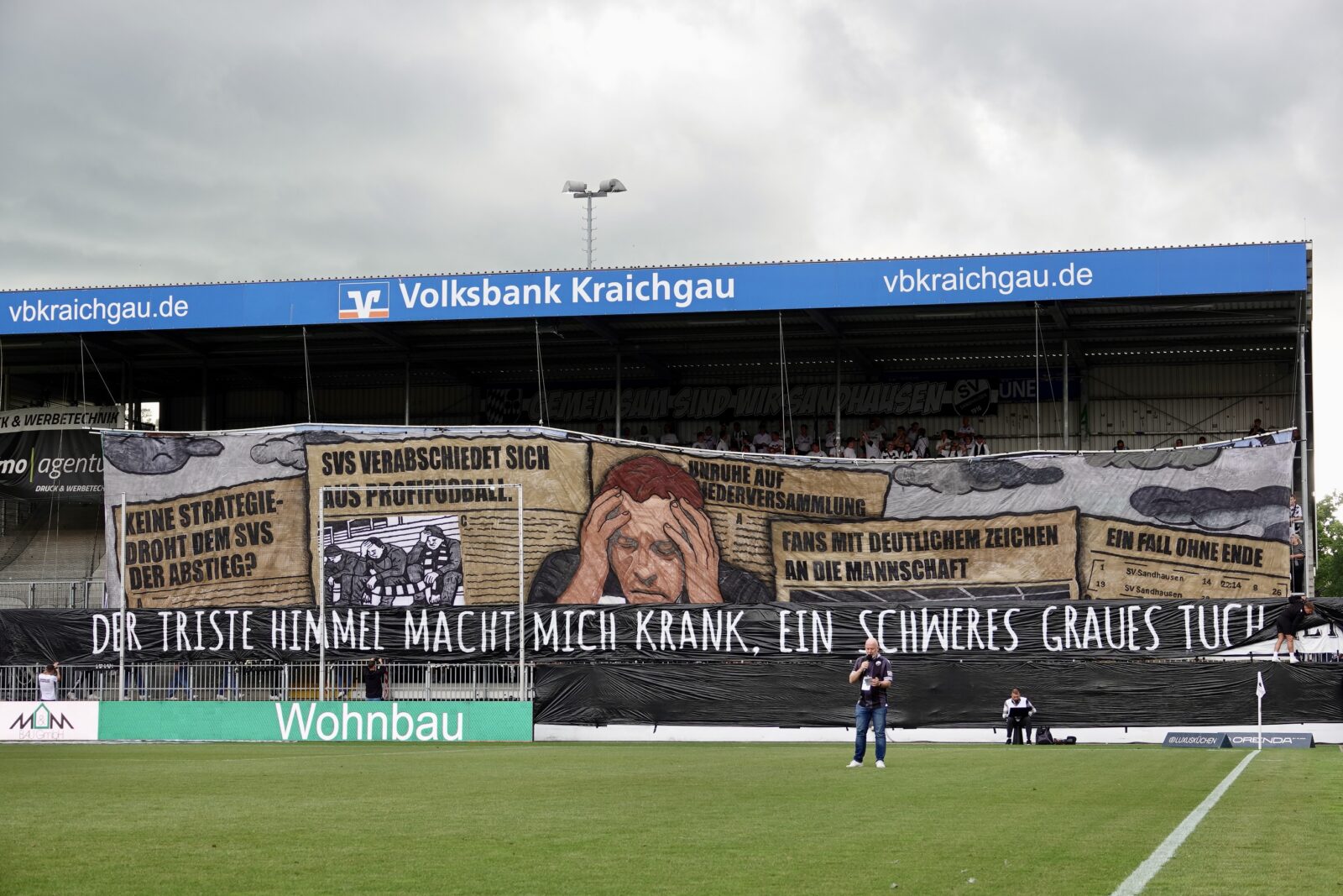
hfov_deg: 29.7
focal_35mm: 68
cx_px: 672
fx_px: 2537
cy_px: 448
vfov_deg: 20.0
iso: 100
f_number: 3.5
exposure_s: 1/160
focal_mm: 24.79
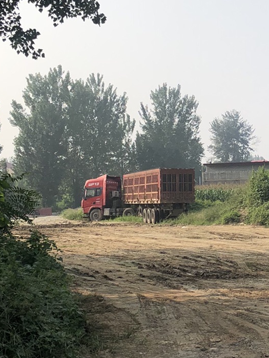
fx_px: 829
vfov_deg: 24.4
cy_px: 181
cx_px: 240
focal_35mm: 80
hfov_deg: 18.2
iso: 20
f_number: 1.8
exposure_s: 1/2525
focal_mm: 4
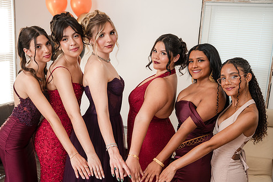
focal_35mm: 41
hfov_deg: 47.4
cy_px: 104
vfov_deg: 32.6
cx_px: 133
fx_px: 311
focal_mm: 35
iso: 2000
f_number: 4
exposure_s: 1/250
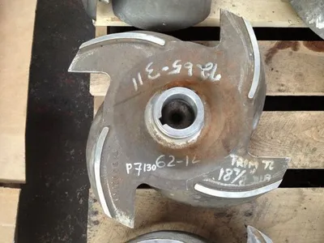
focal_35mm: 35
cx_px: 162
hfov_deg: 52.6
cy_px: 122
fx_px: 328
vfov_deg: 40.7
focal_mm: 4.28
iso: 200
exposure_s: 1/20
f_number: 2.4
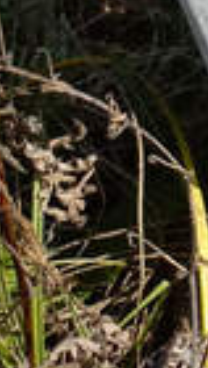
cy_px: -397
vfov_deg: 12.1
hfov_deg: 6.2
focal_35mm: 156
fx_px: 1526
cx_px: 885
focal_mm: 4.76
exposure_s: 1/809
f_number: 1.69
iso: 115
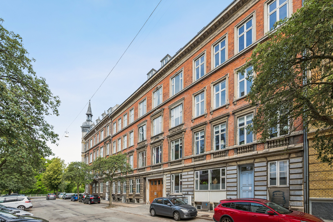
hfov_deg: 104.3
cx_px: 166
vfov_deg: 81.2
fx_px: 129
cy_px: 111
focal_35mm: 14
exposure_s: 1/400
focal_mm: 14
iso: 400
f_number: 6.3
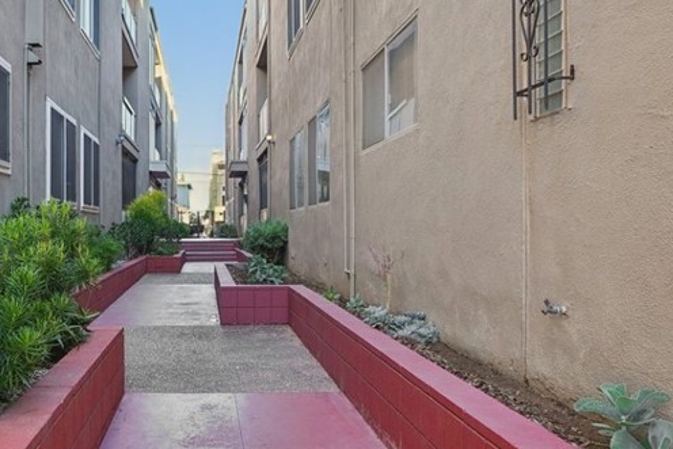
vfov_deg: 39.9
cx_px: 218
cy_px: 250
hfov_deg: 55.9
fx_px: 617
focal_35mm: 33
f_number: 8
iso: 400
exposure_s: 1/40
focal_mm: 16
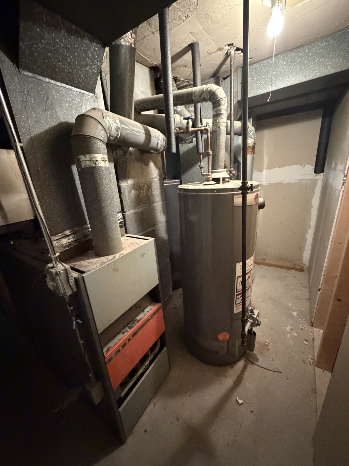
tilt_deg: -18.7
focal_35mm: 14
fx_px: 188
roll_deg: +4.0
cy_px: 233
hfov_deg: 85.7
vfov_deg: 102.1
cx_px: 174
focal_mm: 2.22
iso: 1250
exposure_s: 1/40
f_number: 2.2
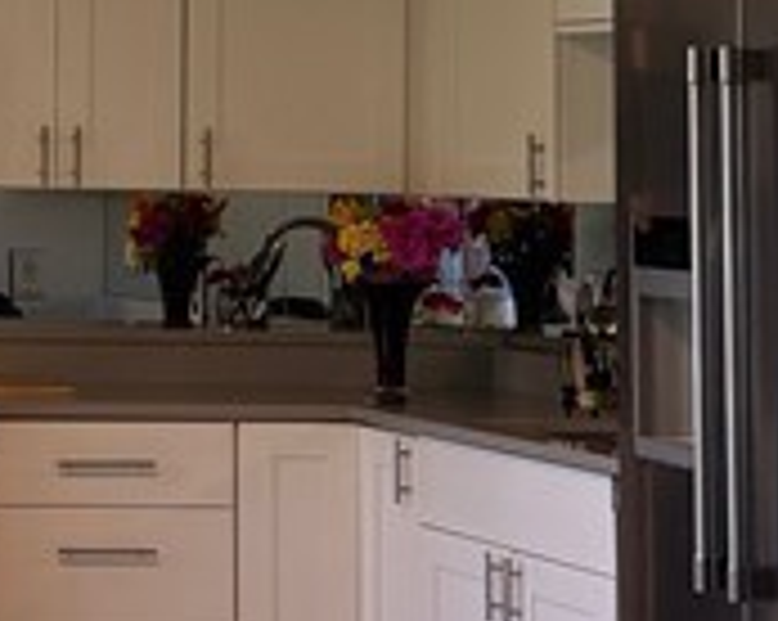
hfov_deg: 12.8
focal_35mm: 139
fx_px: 3197
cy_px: -4
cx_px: -535
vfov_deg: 11.0
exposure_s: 1/169
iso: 200
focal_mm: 6.76
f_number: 1.78
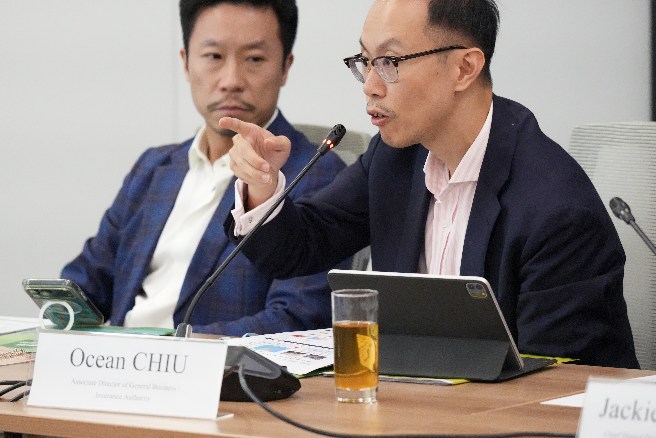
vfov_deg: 5.8
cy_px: 152
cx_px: 306
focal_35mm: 237
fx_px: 4318
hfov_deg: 8.7
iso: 12800
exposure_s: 1/320
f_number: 4
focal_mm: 172
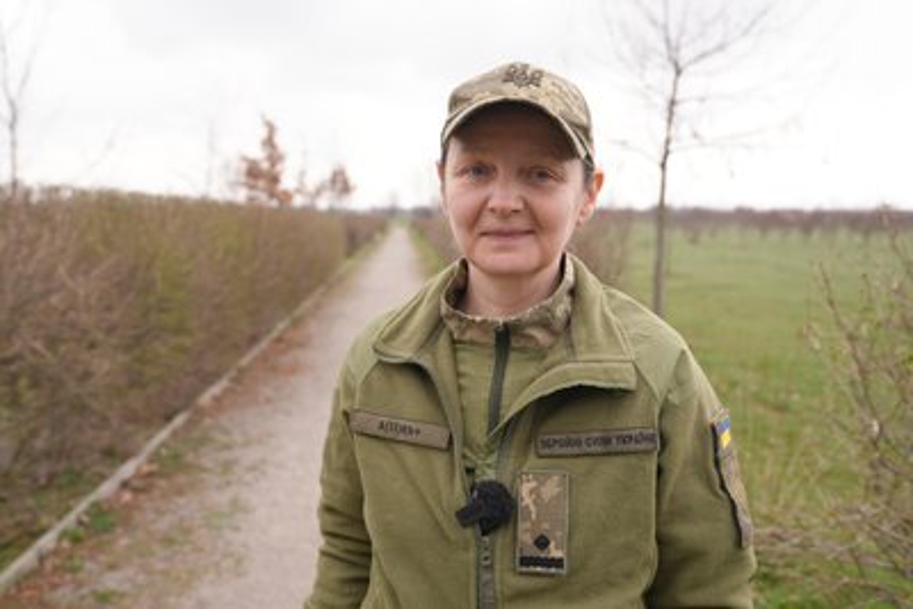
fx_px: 863
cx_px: 456
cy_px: 304
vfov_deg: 38.9
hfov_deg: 55.8
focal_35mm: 34
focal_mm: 34
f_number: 4
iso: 100
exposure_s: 1/160
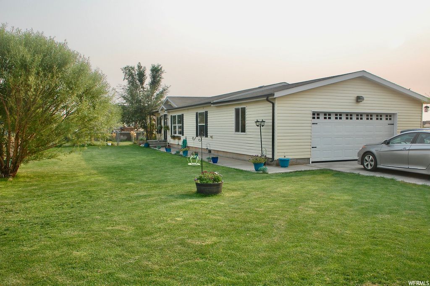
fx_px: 376
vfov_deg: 41.6
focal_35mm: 32
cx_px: 215
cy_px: 143
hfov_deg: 59.5
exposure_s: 1/200
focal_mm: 21
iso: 200
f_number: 7.1
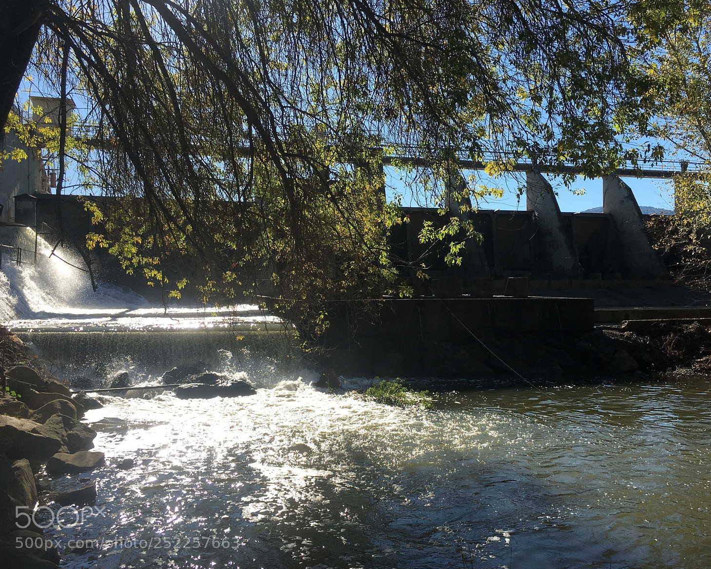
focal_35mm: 31
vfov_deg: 47.1
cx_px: 374
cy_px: 289
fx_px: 652
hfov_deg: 57.1
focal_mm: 4.15
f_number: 2.2
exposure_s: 1/1479
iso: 25
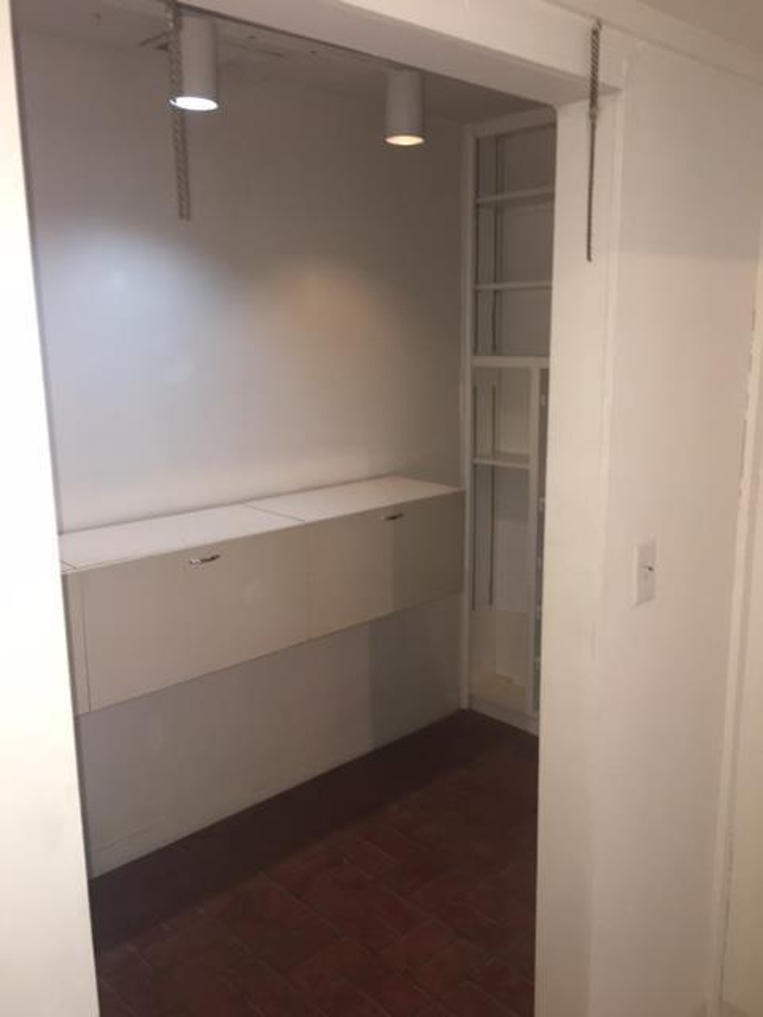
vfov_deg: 61.7
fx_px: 852
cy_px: 508
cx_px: 382
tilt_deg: -10.6
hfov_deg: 48.2
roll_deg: -0.4
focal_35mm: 29
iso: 100
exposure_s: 1/16
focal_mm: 4.15
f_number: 2.2
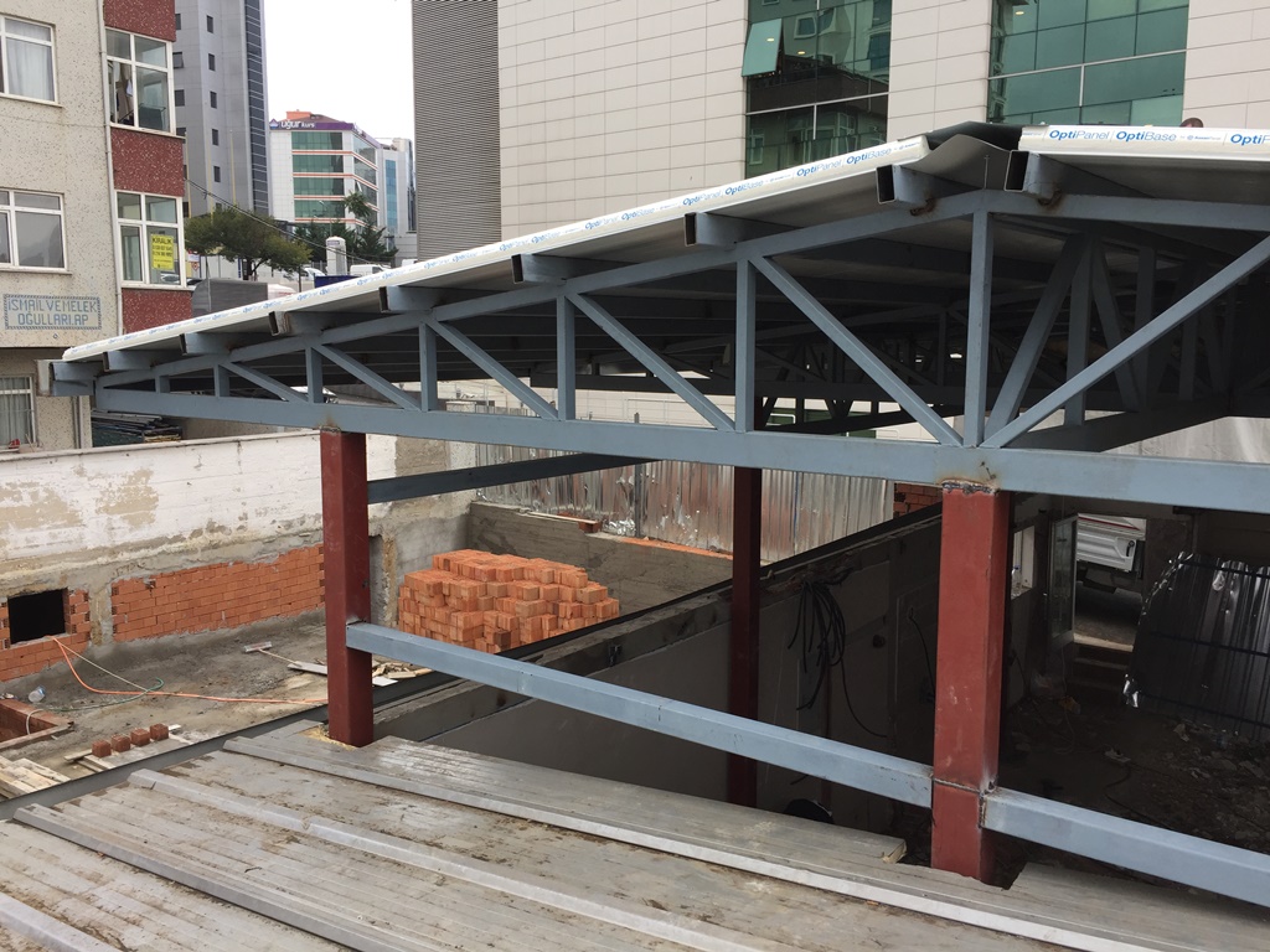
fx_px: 1064
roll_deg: -0.3
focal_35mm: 29
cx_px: 635
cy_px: 476
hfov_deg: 61.7
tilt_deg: -8.3
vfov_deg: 48.2
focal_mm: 4.15
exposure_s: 1/267
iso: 32
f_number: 2.2
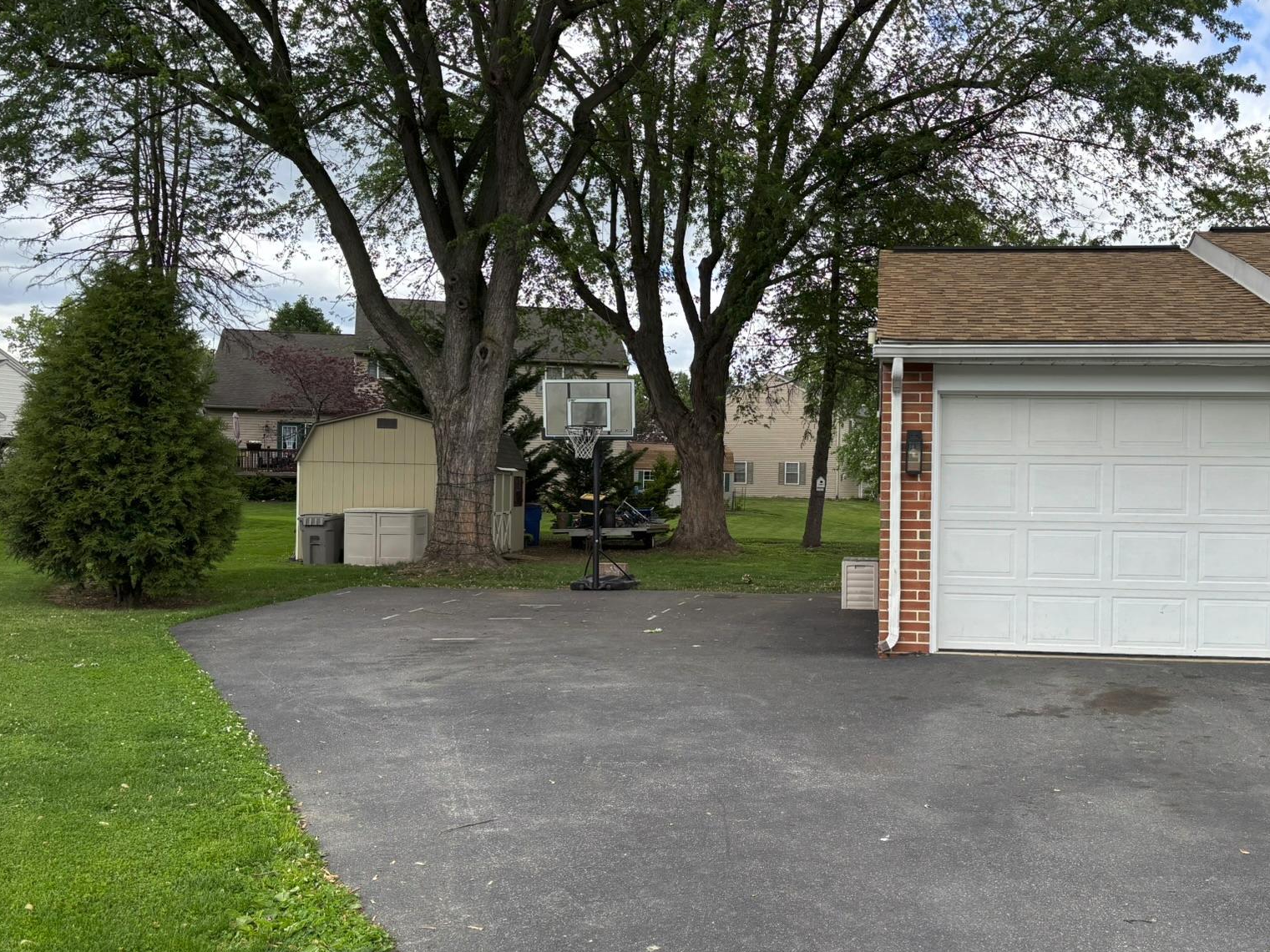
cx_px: 731
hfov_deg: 52.4
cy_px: 494
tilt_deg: -3.3
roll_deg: -0.4
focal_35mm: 35
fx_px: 1284
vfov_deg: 40.7
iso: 50
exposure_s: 1/951
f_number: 1.6
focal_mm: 5.96
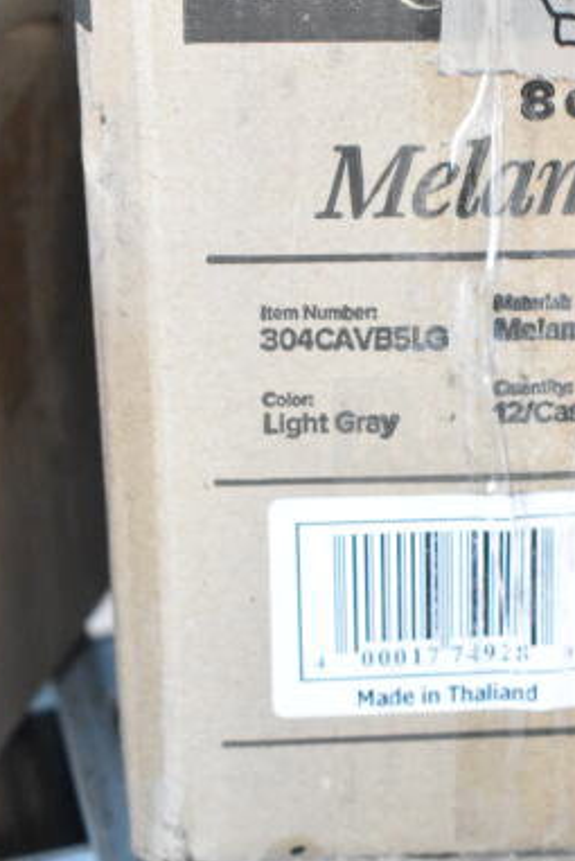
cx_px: 584
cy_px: 304
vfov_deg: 19.5
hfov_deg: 13.0
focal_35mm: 104
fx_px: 2494
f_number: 4.2
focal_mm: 29
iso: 4500
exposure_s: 1/50
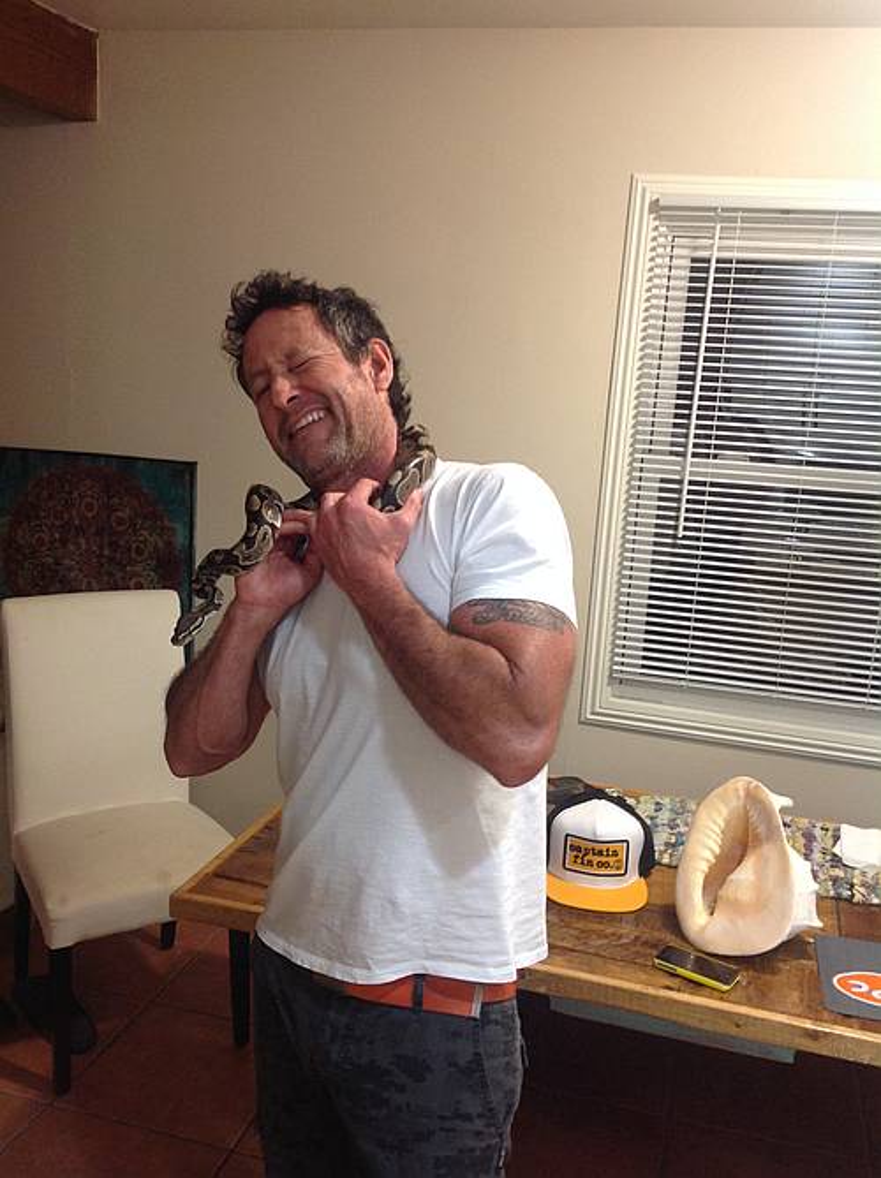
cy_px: 589
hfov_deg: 40.6
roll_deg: -3.8
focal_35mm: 35
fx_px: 1190
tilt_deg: -7.5
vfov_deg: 52.7
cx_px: 440
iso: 100
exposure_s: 1/15
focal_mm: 4.28
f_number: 2.4
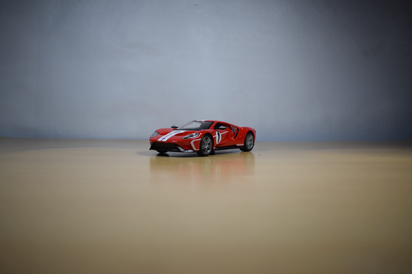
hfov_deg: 53.1
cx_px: 206
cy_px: 137
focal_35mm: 36
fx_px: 412
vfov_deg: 36.9
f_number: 3.8
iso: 800
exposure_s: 1/1000
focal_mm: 24
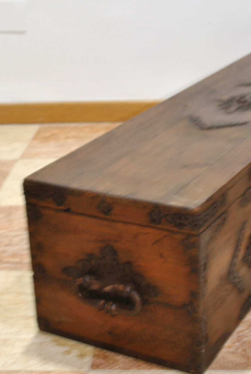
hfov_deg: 18.5
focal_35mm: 74
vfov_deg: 27.1
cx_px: 159
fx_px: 771
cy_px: 113
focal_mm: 24
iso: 200
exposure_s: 1/5
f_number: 4
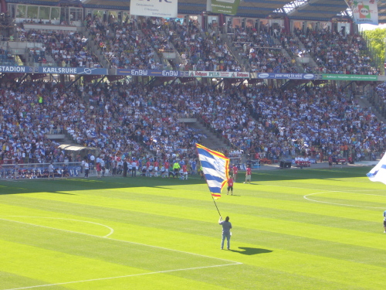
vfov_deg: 14.1
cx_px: 193
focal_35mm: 105
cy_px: 145
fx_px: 1171
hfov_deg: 18.7
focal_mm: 17.4
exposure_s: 1/100
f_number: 5
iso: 80
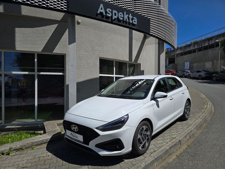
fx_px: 149
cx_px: 112
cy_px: 84
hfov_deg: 73.9
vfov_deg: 58.9
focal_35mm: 23
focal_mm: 6.3
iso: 12
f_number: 1.7
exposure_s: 1/1645
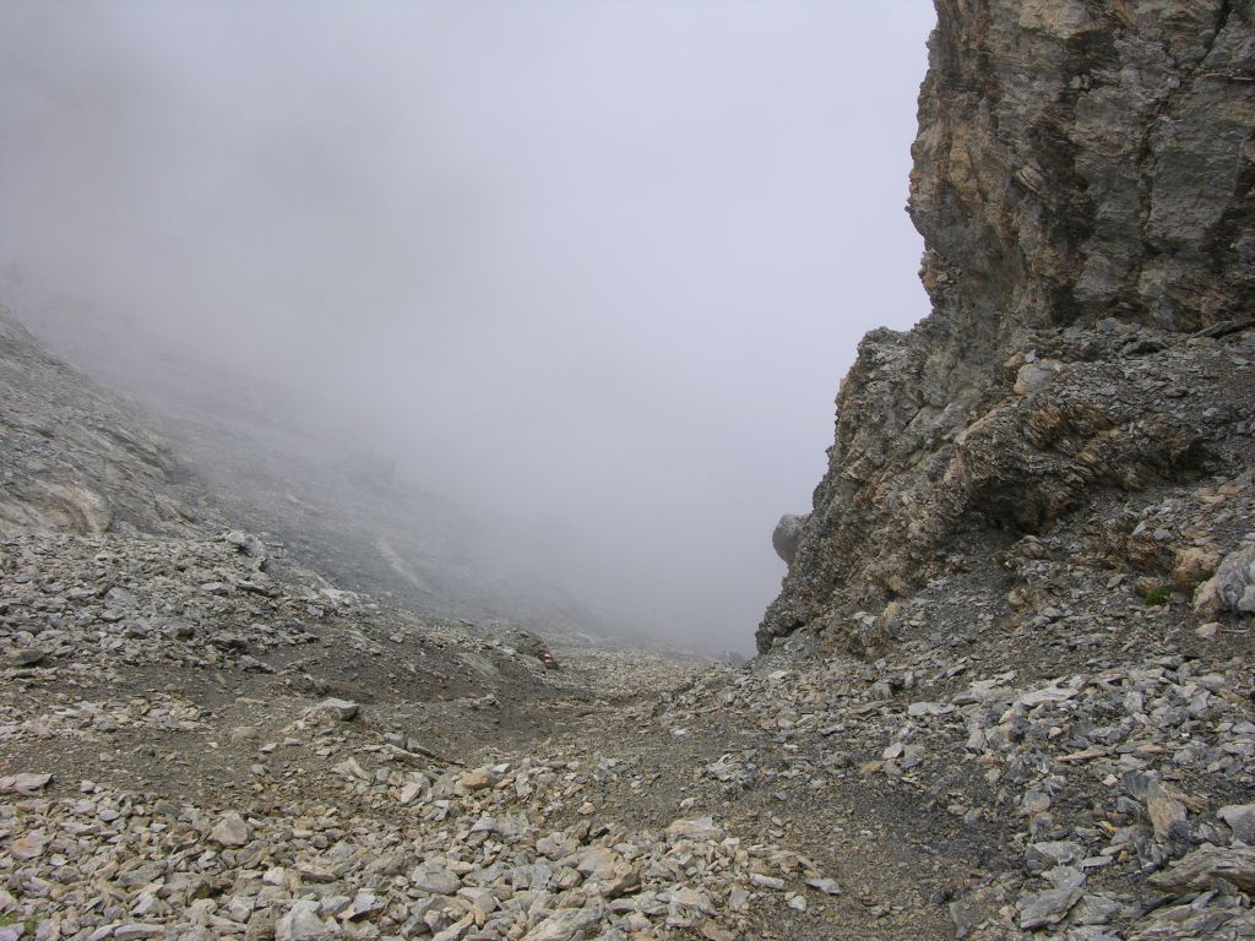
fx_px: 1269
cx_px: 628
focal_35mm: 35
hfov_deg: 52.6
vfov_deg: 40.7
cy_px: 470
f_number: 6.3
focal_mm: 8.9
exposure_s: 1/169
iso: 50
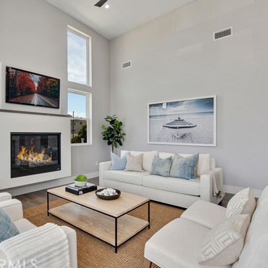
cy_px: 134
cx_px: 90
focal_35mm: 20
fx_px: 175
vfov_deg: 74.8
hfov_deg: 72.6
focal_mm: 10
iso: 400
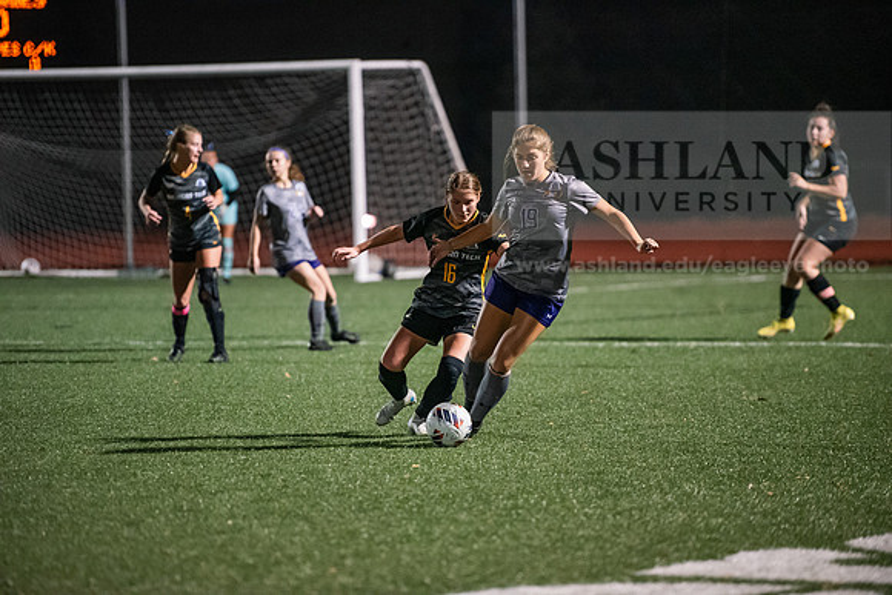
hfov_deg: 10.3
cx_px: 446
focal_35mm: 200
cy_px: 298
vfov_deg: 6.9
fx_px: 4956
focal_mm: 200
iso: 8000
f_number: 2.8
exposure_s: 1/1000
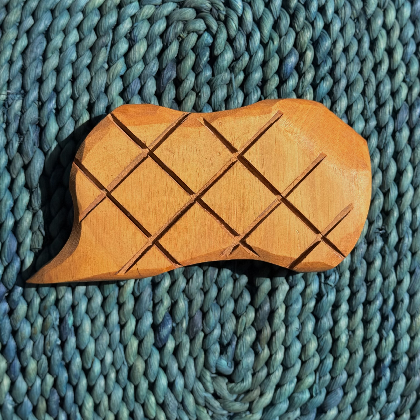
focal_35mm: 57
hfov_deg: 30.0
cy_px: 194
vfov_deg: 30.0
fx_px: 782
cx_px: 209
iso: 50
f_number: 1.78
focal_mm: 6.76
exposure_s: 1/11364
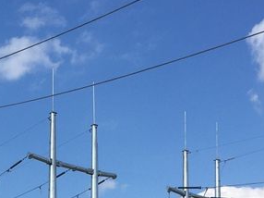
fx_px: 792
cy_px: 309
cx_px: 39
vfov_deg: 13.3
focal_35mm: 104
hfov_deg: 18.7
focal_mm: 4.15
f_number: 2.2
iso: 32
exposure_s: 1/2639
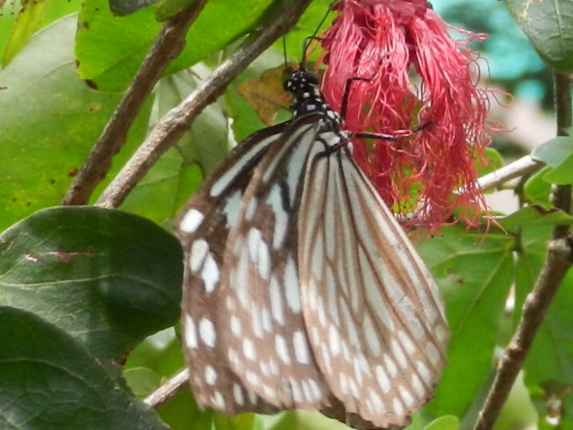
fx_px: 993
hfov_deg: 32.2
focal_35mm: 60
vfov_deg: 24.4
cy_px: 215
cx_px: 286
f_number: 4.5
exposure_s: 1/50
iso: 160
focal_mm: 10.9
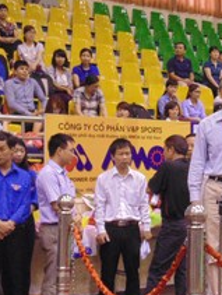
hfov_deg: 14.7
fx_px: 827
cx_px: 275
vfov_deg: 20.1
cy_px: 217
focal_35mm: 97
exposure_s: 1/15
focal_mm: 7.4
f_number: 3.6
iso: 400
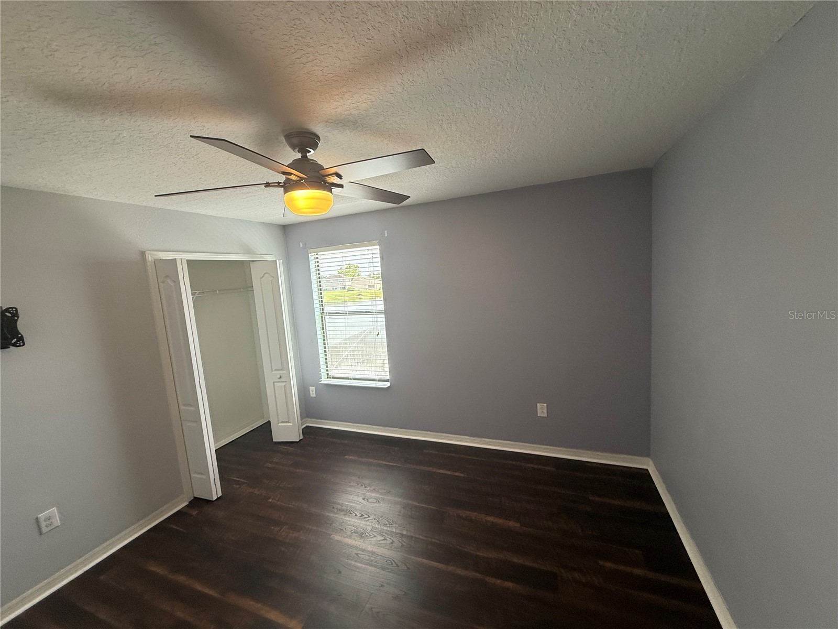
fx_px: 339
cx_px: 419
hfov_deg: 102.1
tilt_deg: -0.9
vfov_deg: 85.7
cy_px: 314
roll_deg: +5.9
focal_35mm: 14
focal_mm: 2.22
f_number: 2.2
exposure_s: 1/100
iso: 100
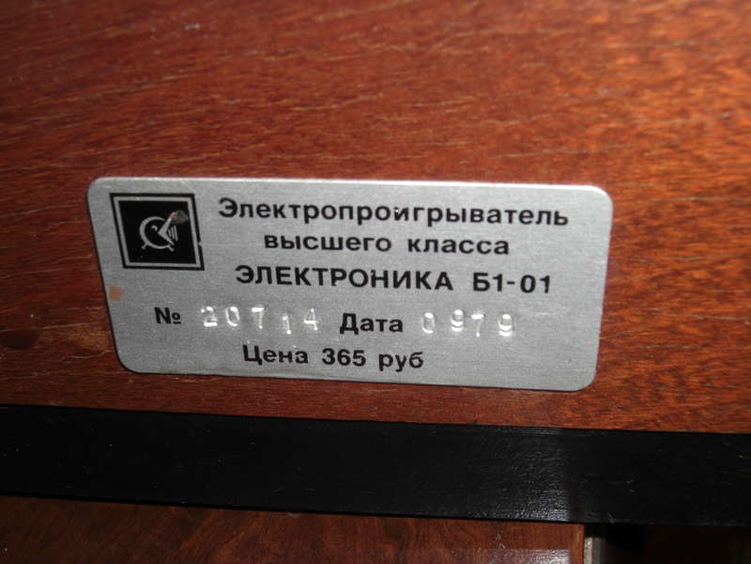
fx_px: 998
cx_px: 376
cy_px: 282
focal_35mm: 46
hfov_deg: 41.2
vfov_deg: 31.5
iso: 80
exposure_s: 1/60
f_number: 4.4
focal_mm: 9.5
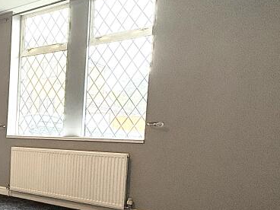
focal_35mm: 39
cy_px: 151
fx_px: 315
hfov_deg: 35.7
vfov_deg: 36.2
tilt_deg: -3.9
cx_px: -68
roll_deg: -1.2
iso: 400
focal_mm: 2.22
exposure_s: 1/100
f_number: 2.2
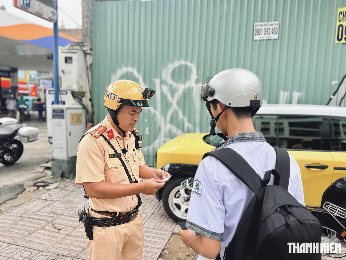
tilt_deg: -3.3
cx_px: 174
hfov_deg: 69.4
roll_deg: -2.3
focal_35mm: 25
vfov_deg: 54.9
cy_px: 130
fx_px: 250
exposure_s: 1/1361
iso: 100
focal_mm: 6.76
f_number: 1.78
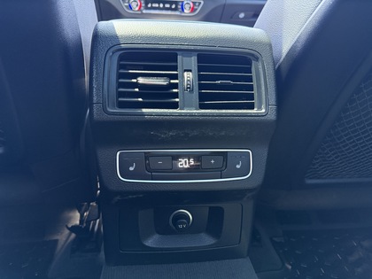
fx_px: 258
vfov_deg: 56.8
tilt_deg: -22.5
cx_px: 186
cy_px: 140
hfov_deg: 71.6
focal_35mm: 24
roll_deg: -1.6
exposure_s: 1/60
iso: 400
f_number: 1.78
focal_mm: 6.76
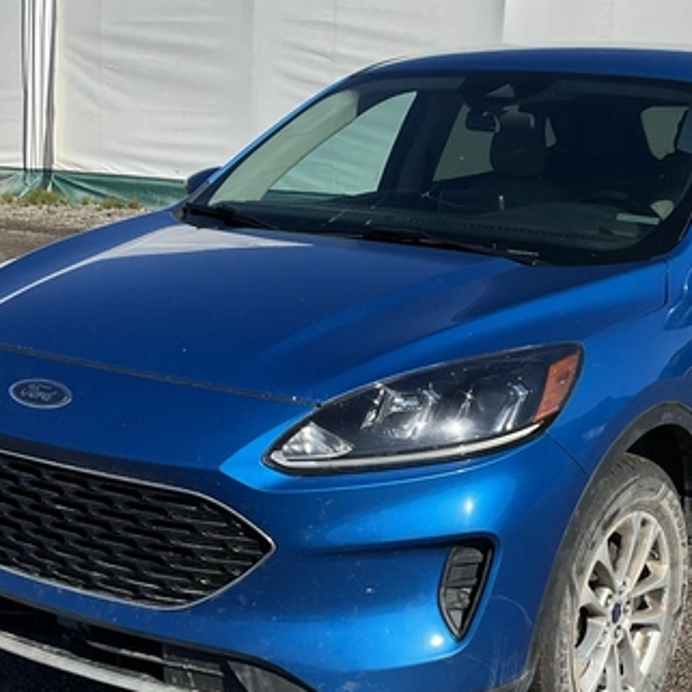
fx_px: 1357
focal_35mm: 60
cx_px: 375
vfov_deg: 28.5
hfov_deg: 28.6
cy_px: 428
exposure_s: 1/2538
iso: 25
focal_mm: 3
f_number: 1.8
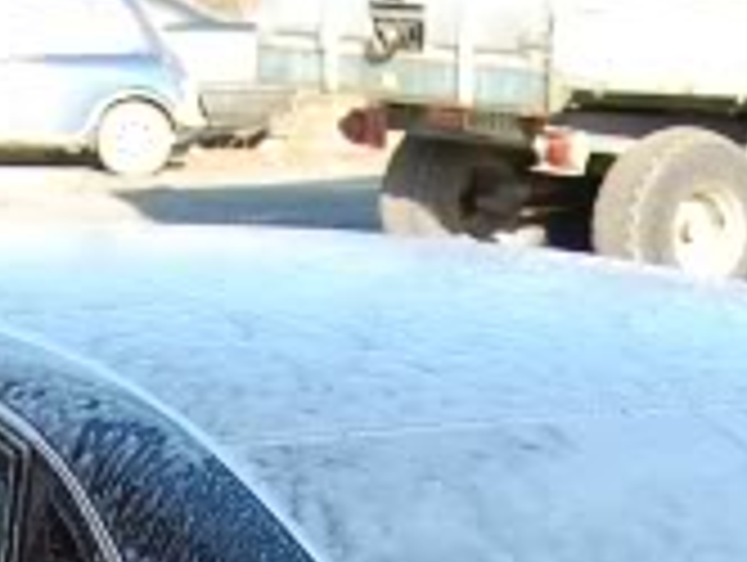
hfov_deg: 12.3
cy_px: 1302
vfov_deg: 8.6
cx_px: 477
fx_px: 3458
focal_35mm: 160
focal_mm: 18
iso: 200
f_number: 6.3
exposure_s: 1/160
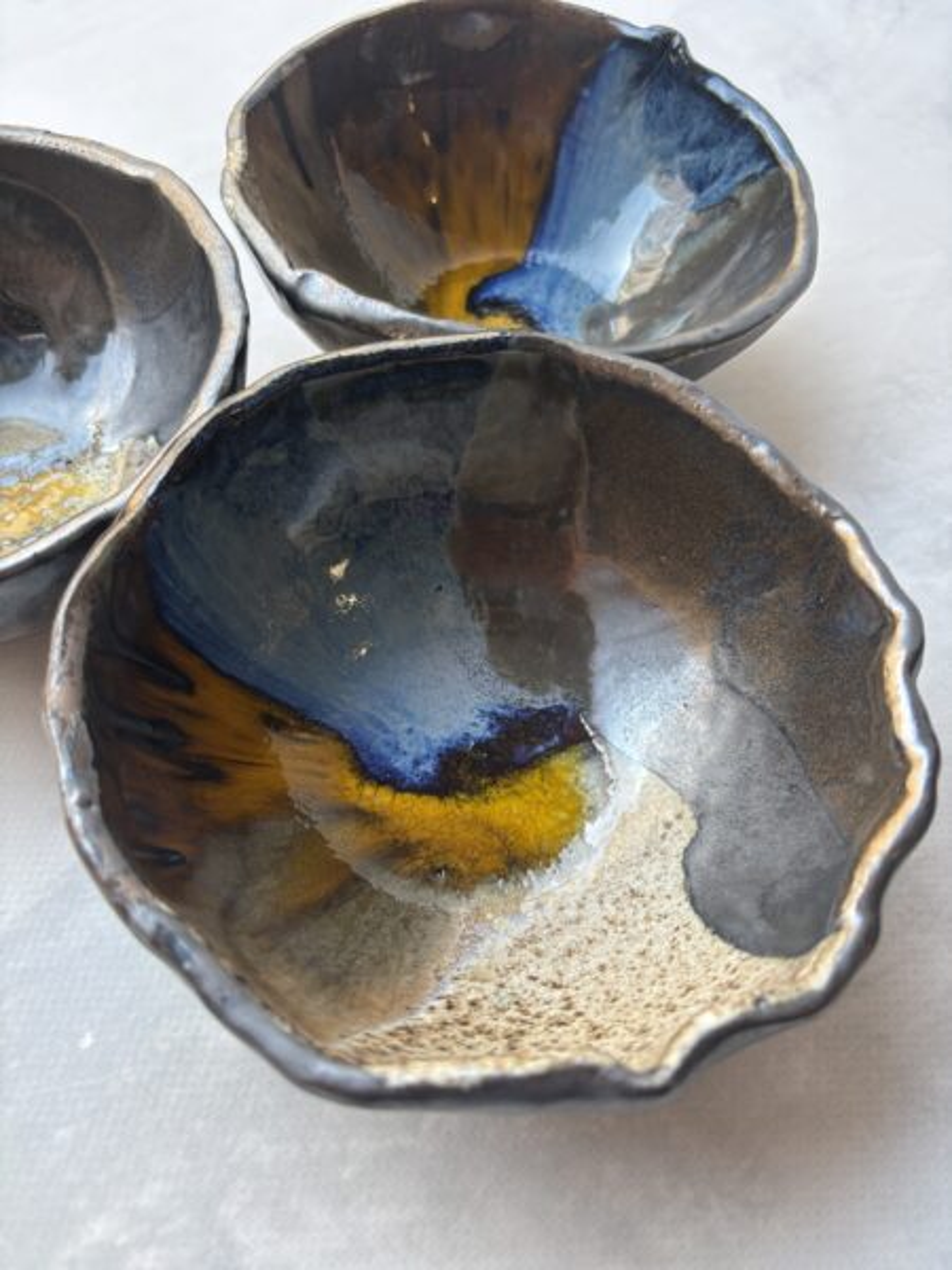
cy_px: 635
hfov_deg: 53.1
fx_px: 953
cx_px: 476
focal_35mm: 26
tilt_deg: -58.2
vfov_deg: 67.3
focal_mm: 5.96
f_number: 1.6
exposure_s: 1/100
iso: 50
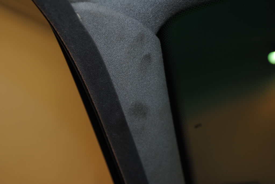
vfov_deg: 25.1
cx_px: 138
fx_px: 413
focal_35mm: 54
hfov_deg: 36.8
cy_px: 92
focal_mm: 36
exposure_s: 1/60
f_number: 5
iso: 200
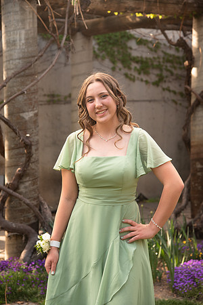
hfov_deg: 16.7
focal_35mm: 82
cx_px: 102
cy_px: 152
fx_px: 694
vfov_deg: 24.8
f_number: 5
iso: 400
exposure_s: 1/125
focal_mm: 82
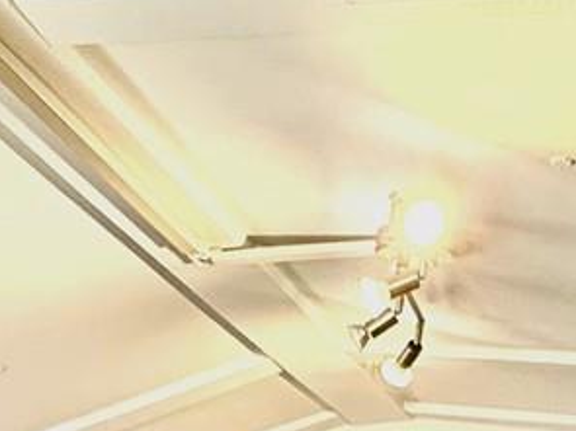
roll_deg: -1.7
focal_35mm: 76
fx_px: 1264
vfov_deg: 15.9
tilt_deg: -1.1
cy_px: 821
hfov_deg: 25.3
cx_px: 123
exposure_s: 1/60
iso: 500
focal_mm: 2.22
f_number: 2.2
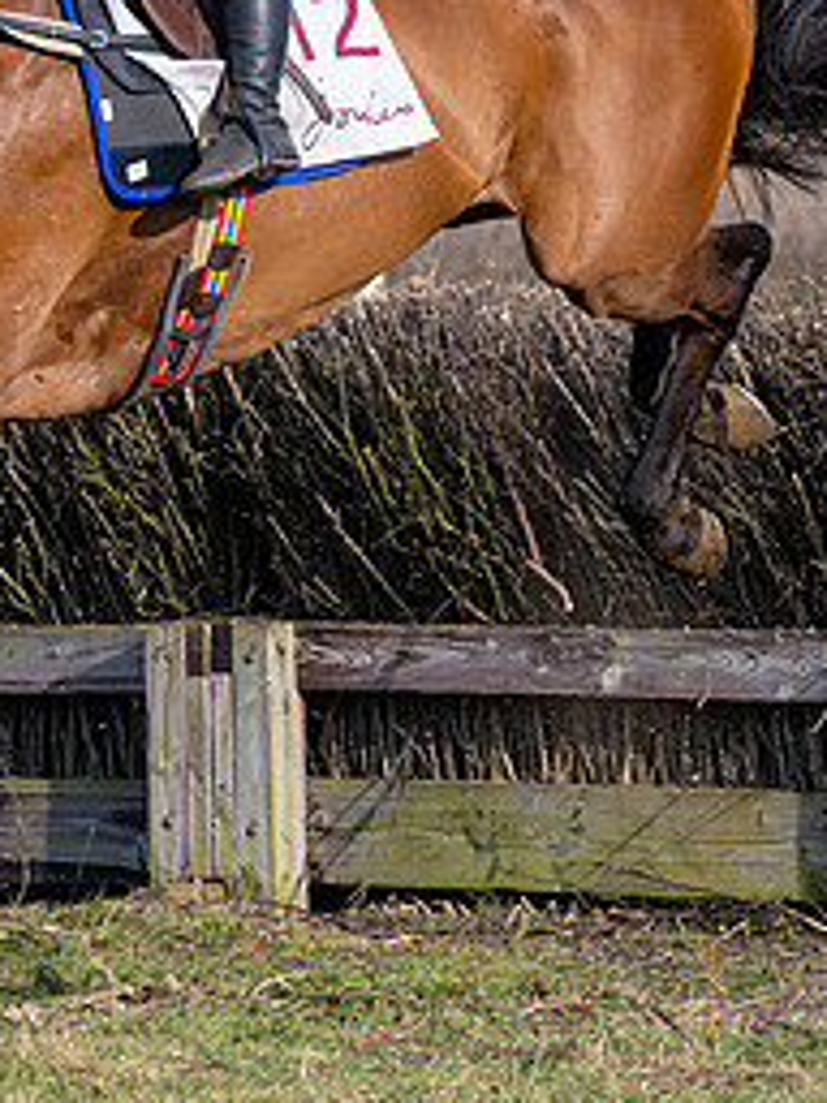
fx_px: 10671
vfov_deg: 5.9
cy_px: 320
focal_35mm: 335
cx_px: -14
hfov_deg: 4.4
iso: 160
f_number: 4
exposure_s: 1/2500
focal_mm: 81
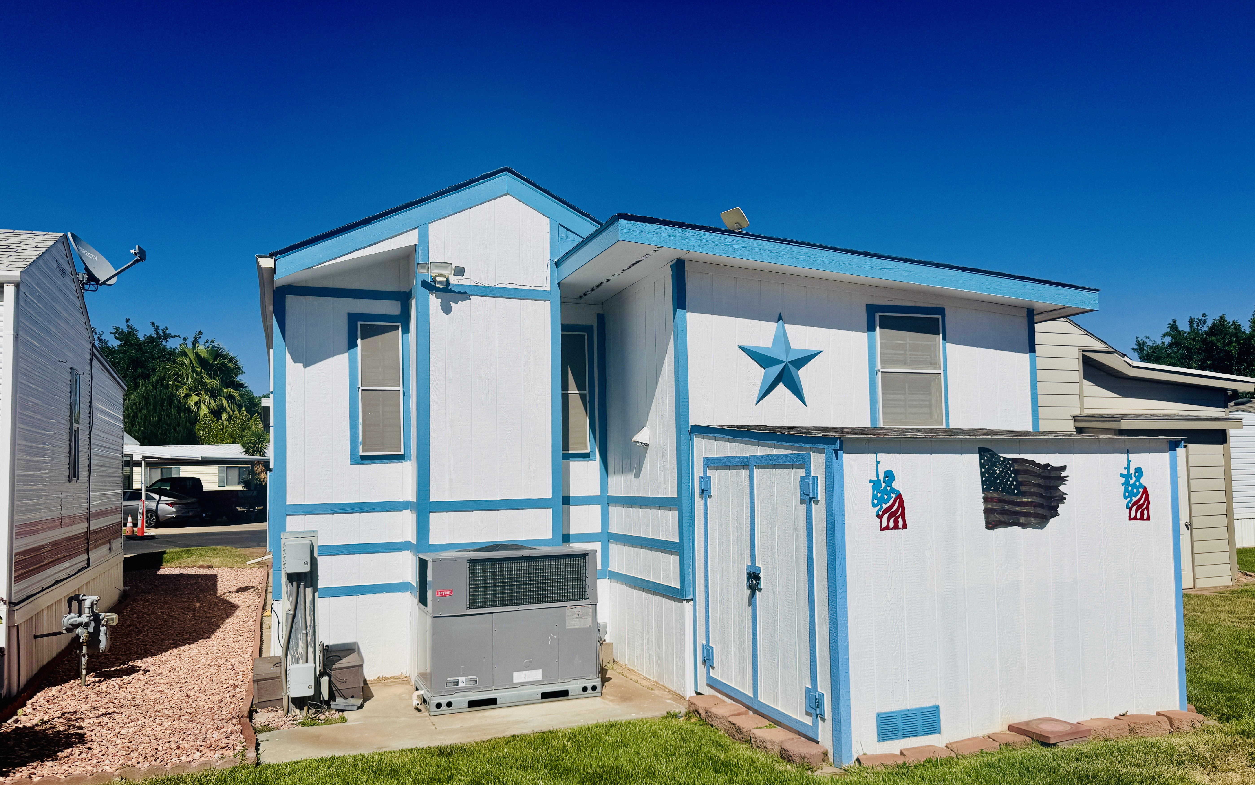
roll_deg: +0.8
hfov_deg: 70.4
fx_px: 889
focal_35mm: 26
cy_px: 429
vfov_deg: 47.5
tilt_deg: +2.2
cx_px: 637
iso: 64
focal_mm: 6.76
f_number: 1.78
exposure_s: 1/12346
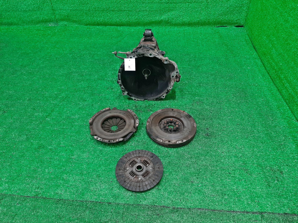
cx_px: 149
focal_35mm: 26
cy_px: 112
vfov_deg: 53.1
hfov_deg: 67.3
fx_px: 224
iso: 121
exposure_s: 1/50
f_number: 1.7
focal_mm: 3.93
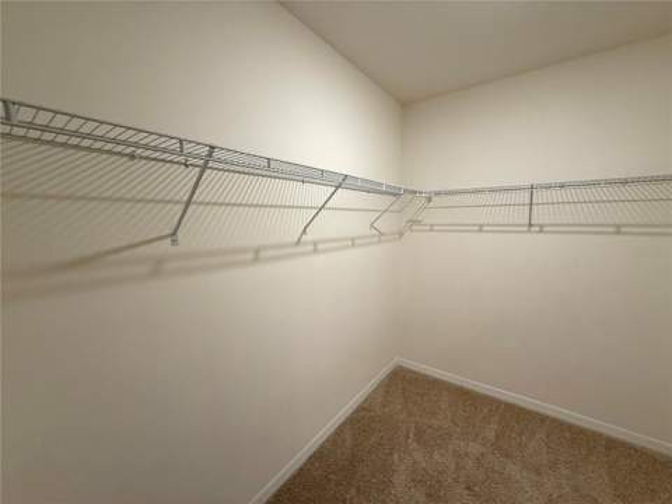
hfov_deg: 102.1
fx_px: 272
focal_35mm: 14
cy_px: 252
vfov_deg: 85.7
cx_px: 336
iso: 250
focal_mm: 2.22
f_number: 2.2
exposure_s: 1/120
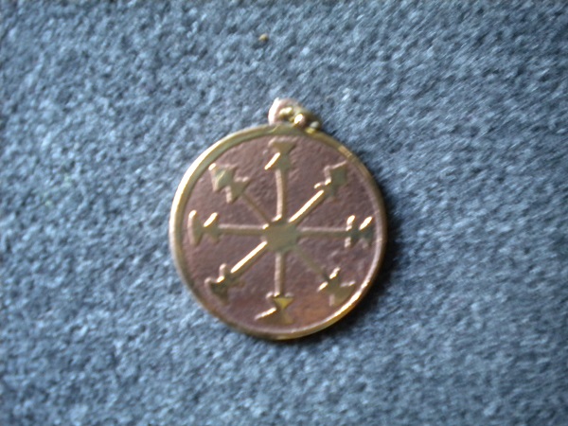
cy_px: 213
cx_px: 284
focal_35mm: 41
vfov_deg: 35.1
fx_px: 673
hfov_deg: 45.8
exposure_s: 1/8.8
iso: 404
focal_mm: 7.4
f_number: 3.5
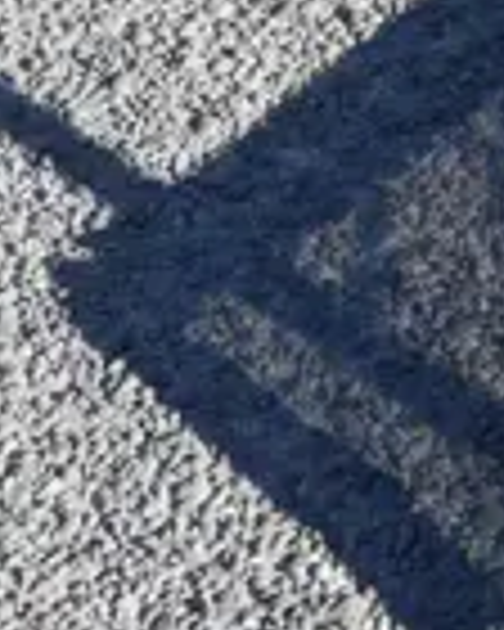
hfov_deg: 7.0
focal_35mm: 200
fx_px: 3729
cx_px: 1496
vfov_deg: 9.6
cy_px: -32
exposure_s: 1/400
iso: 200
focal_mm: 14
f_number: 6.3
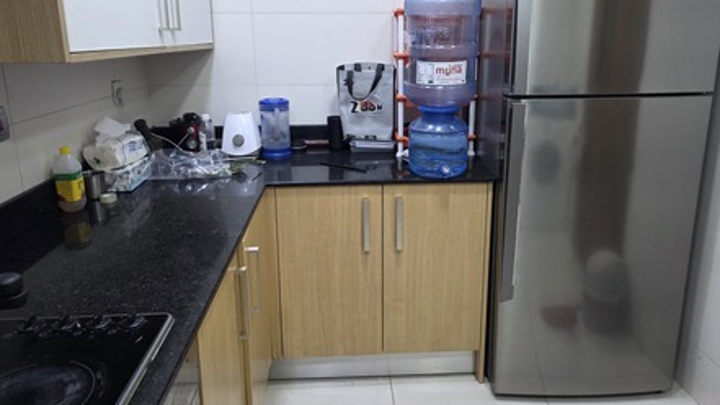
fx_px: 496
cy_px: 143
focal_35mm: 26
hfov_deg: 71.9
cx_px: 370
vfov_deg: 43.9
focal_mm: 6.3
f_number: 1.7
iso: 250
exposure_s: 1/100
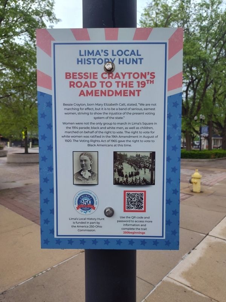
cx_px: 113
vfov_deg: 73.9
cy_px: 151
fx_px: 200
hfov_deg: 58.9
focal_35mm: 23
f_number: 1.8
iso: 100
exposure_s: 1/319
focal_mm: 5.56
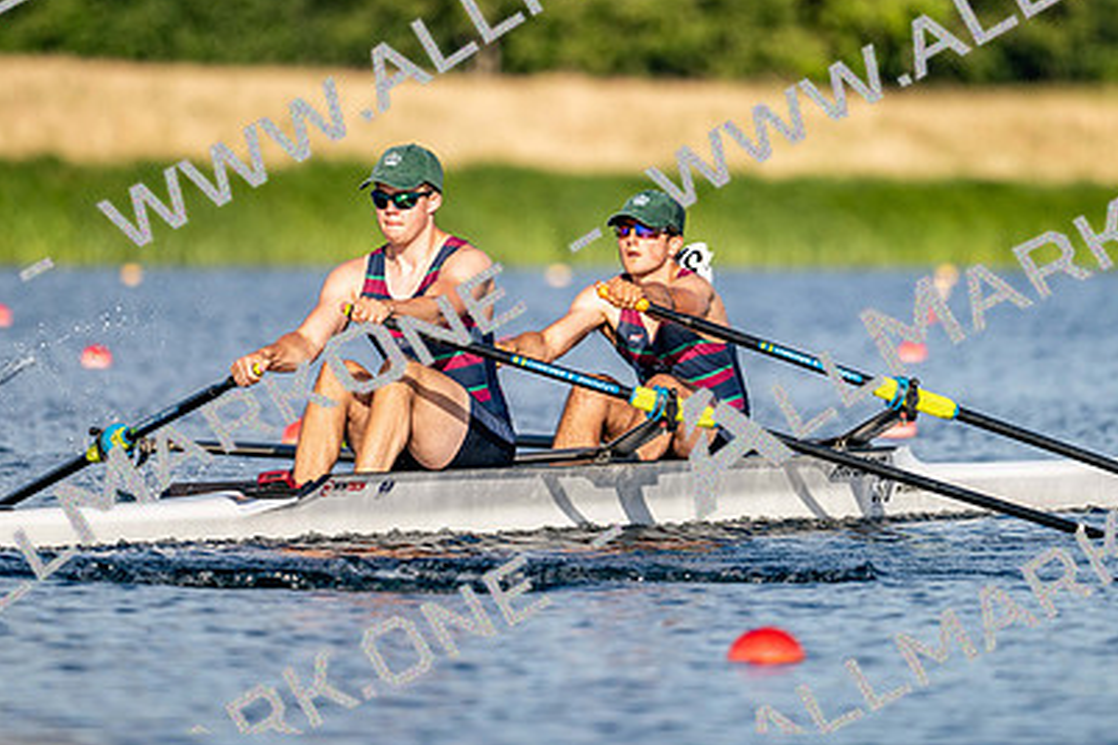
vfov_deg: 2.4
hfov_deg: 3.6
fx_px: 17973
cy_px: 255
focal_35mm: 579
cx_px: 443
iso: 250
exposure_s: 1/2500
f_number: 4.5
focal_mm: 400
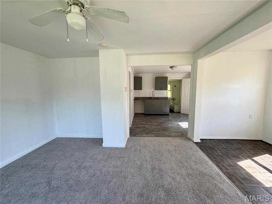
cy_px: 102
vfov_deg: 85.7
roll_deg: +1.1
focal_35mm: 14
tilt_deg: -6.9
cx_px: 136
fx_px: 110
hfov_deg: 102.1
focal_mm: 2.22
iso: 64
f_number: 2.2
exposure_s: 1/121
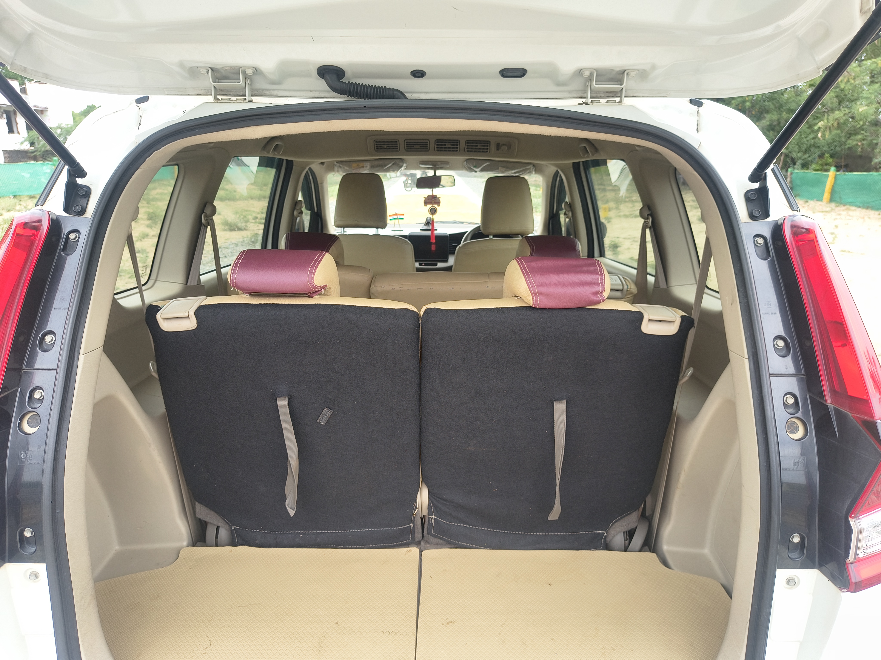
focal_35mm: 24
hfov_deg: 71.6
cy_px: 330
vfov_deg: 56.8
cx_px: 440
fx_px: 611
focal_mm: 5.56
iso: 100
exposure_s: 1/189
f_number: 1.8
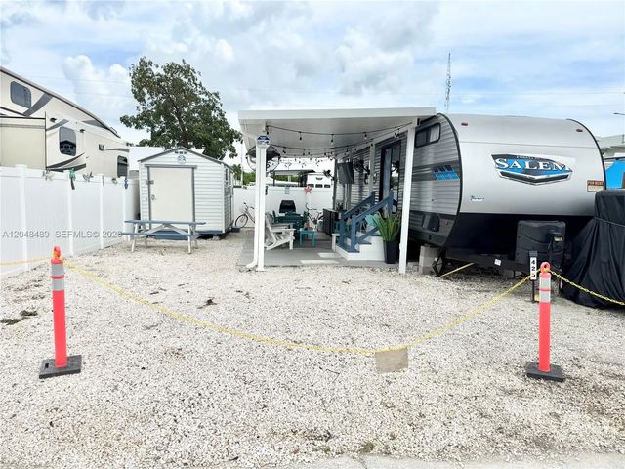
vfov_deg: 56.8
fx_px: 433
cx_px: 312
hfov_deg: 71.6
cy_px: 234
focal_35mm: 24
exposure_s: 1/5319
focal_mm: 6.76
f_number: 1.78
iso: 80
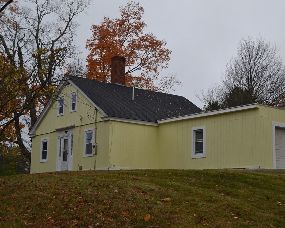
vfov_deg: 27.6
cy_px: 114
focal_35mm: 55
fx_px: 464
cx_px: 164
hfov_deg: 34.1
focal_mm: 32
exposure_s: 1/125
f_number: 5.6
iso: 140
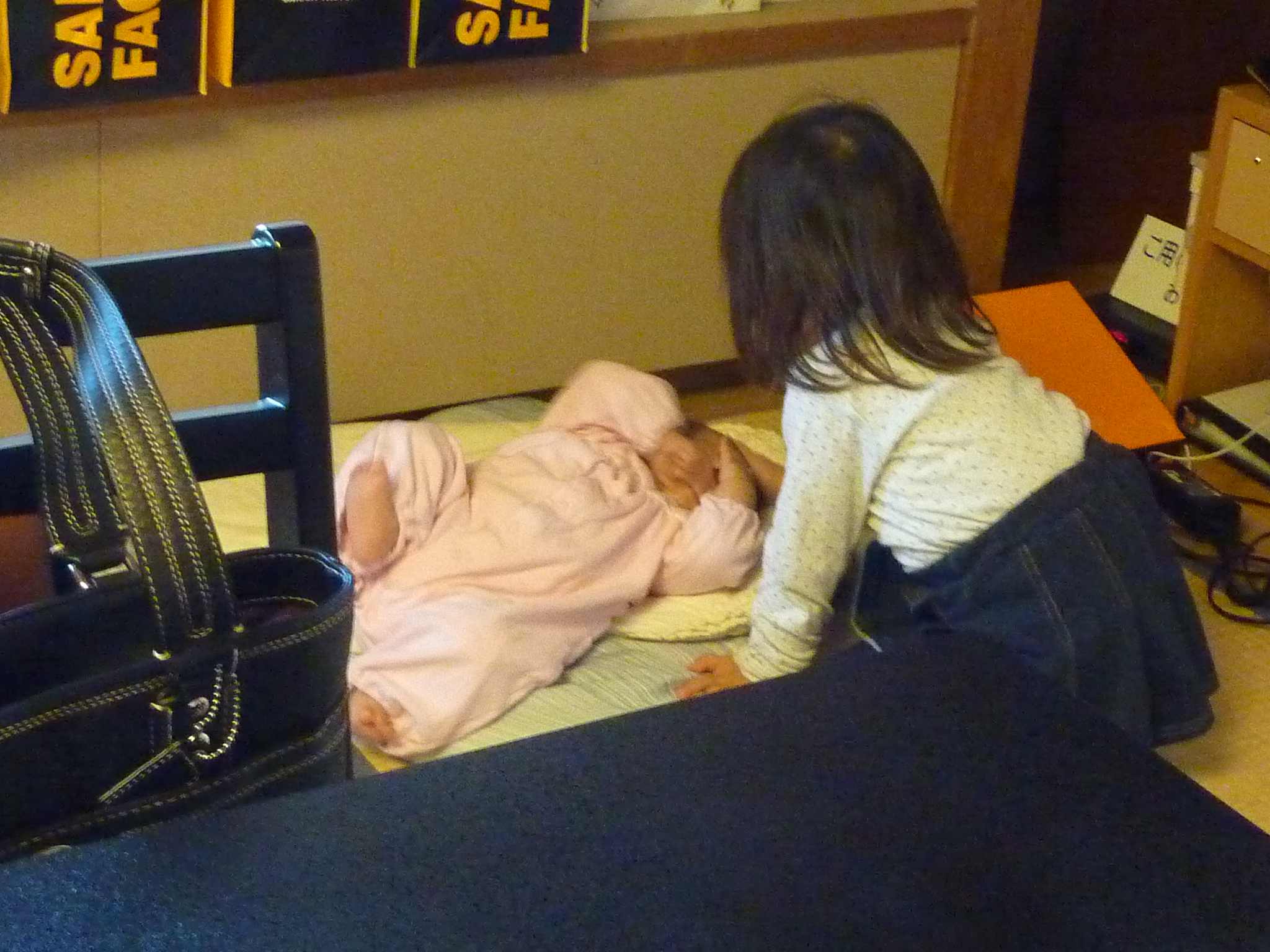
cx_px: 635
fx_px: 2605
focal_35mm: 71
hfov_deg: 27.4
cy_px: 476
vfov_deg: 20.7
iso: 800
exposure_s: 1/15
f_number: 3.6
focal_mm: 6.5
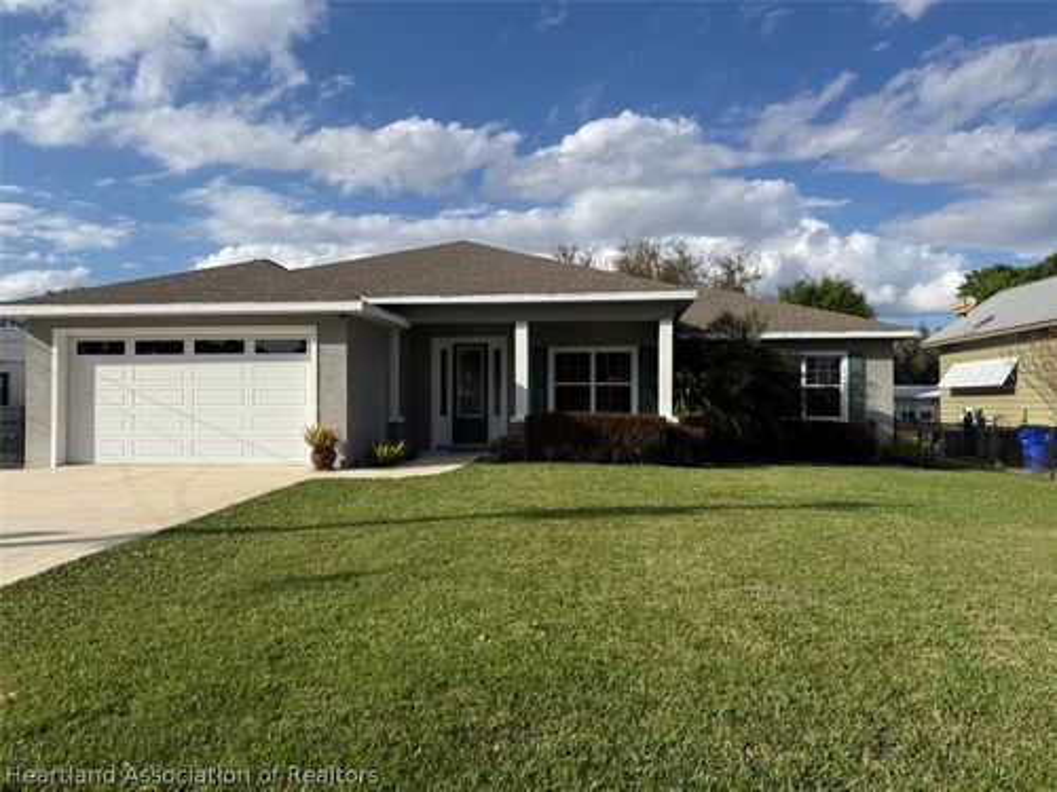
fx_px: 733
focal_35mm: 24
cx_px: 528
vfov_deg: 56.8
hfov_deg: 71.6
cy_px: 396
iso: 80
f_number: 1.78
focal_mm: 6.76
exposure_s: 1/6711
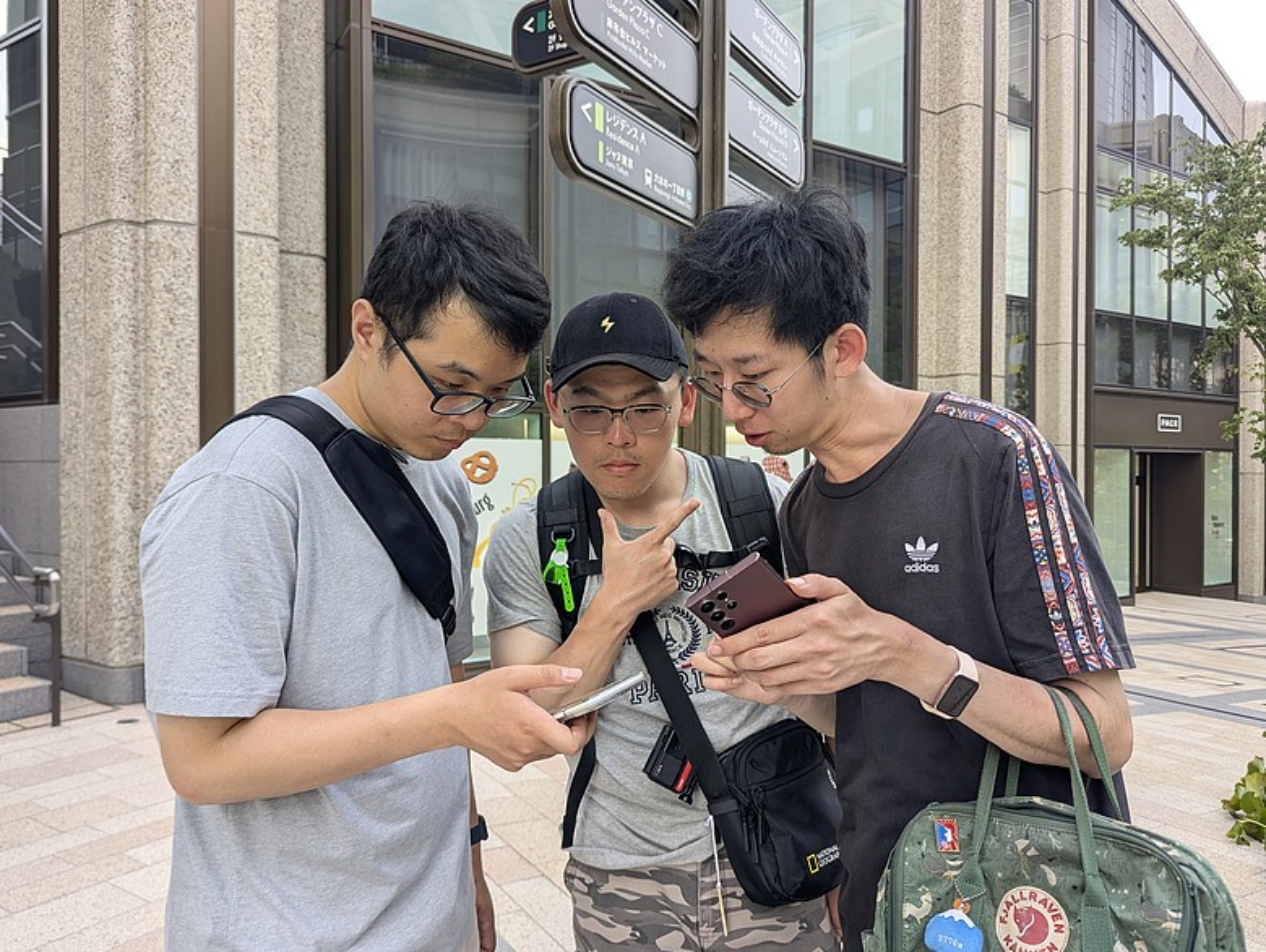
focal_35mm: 24
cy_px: 476
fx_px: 879
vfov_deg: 56.9
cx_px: 633
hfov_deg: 71.5
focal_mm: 6.81
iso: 37
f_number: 1.85
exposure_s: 1/151
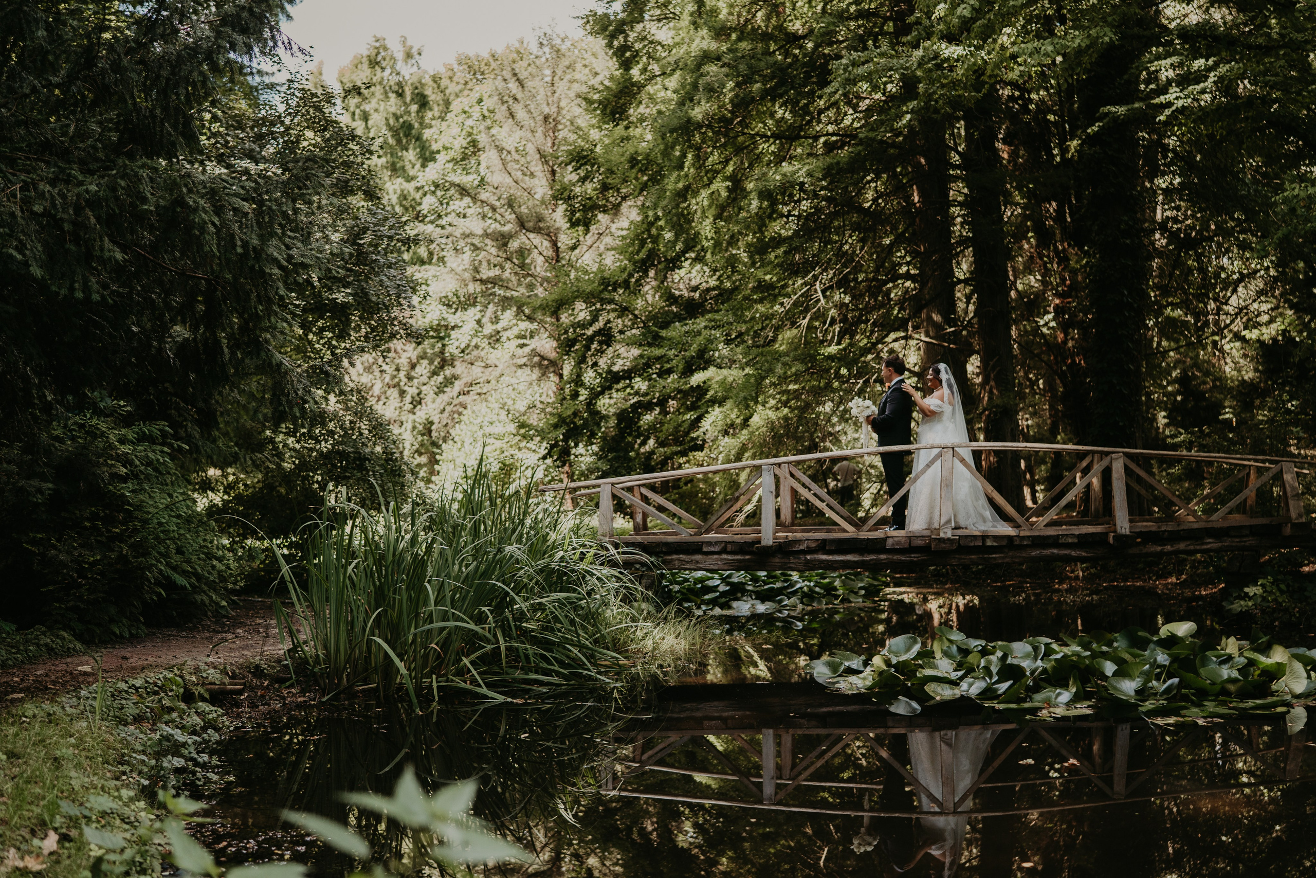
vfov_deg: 37.9
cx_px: 658
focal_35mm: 35
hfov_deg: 54.4
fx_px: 1279
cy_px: 439
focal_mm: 35
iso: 500
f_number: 2
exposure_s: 1/1000
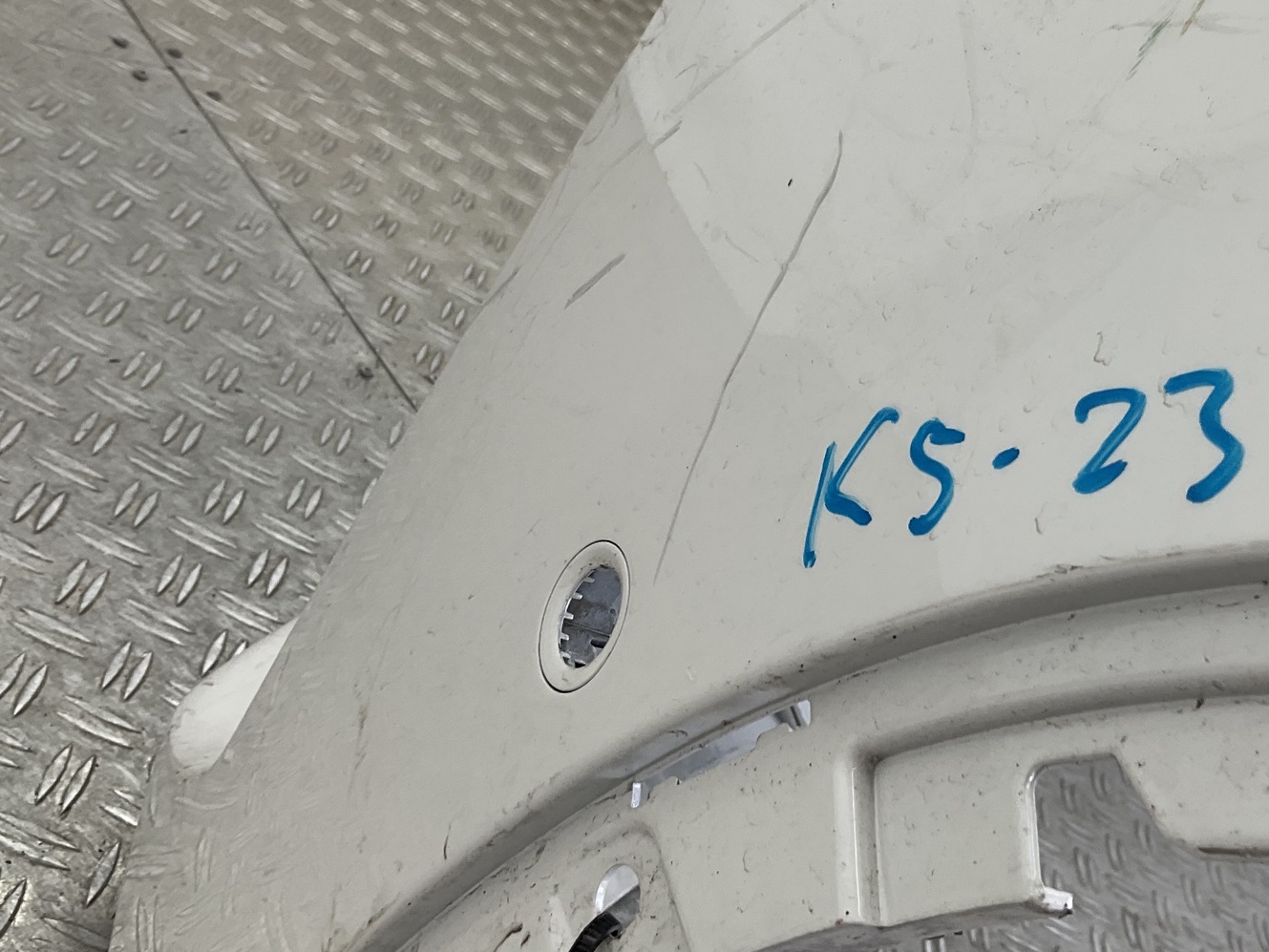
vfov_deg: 32.8
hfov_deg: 41.7
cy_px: 412
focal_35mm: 44
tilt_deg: -21.0
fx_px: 1613
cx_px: 952
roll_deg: -41.4
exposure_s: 1/128
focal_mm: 3
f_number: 1.8
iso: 16
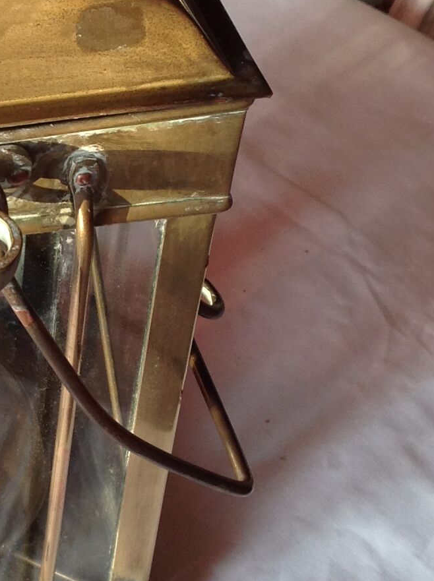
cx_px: -44
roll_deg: +3.1
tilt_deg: -44.1
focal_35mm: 103
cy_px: 266
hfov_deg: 14.0
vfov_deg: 19.1
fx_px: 1726
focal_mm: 4.28
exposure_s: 1/40
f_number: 2.4
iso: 50
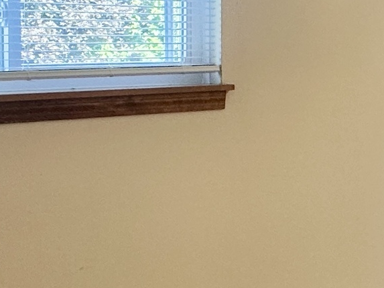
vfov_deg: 19.5
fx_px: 832
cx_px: 516
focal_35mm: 75
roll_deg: -1.0
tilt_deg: -1.5
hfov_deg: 22.8
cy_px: 62
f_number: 2.2
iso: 64
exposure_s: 1/120
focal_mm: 2.22
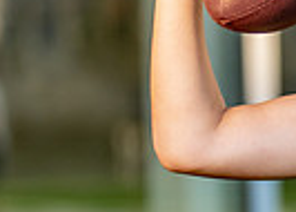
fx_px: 2413
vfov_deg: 5.0
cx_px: 567
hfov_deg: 6.8
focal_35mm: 287
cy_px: 156
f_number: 1.2
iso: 200
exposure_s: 1/1600
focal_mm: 50
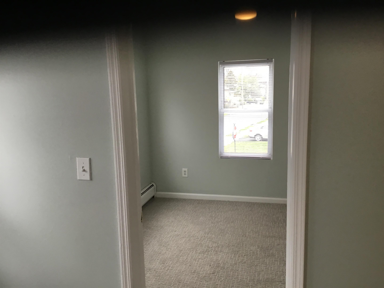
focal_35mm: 31
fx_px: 344
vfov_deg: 45.4
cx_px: 192
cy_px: 144
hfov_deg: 58.4
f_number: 2.4
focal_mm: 3.3
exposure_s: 1/40
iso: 32
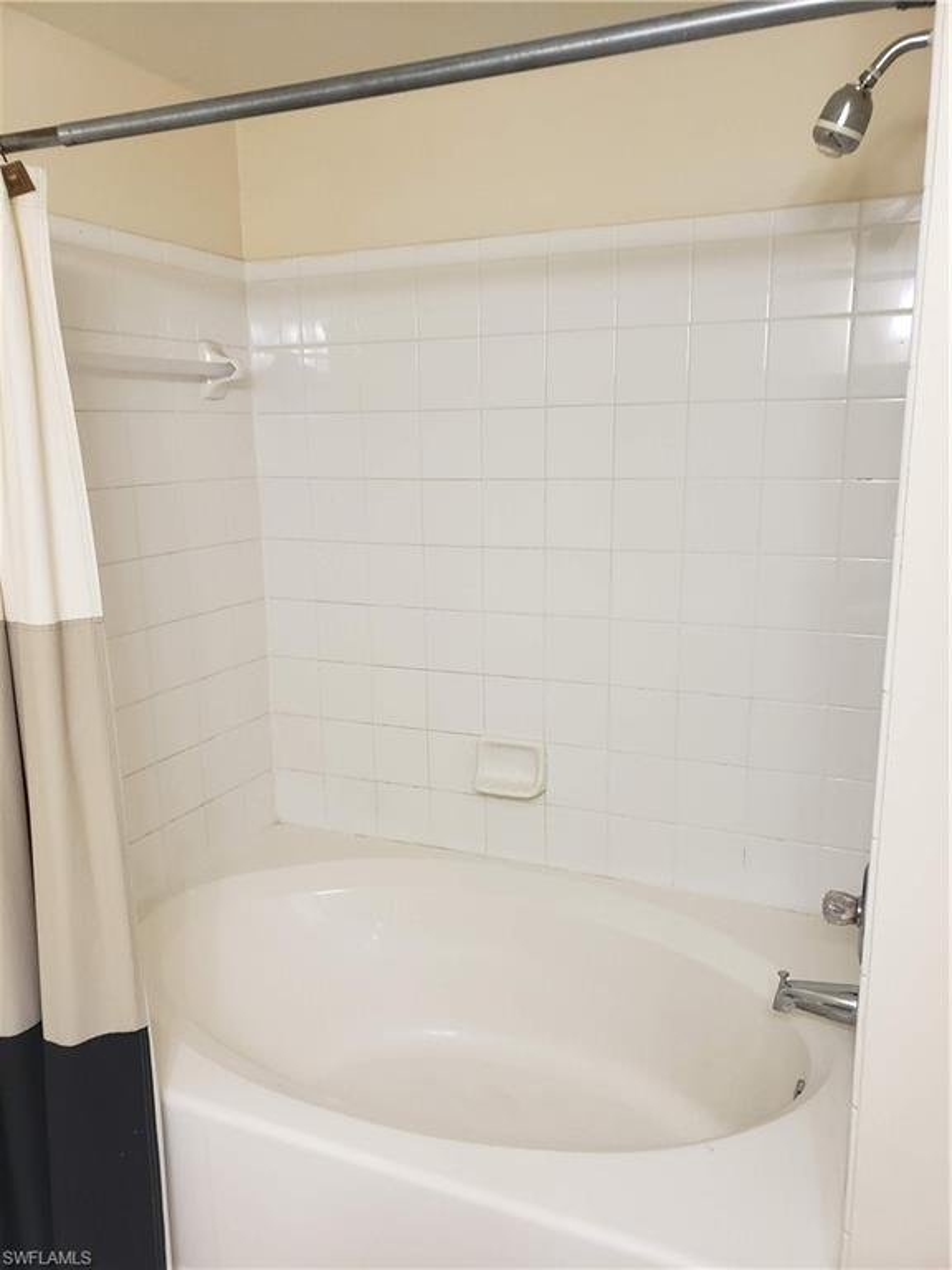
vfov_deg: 67.3
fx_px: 953
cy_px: 635
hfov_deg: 53.1
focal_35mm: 26
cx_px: 476
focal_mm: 4.3
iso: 250
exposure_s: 1/30
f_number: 2.4
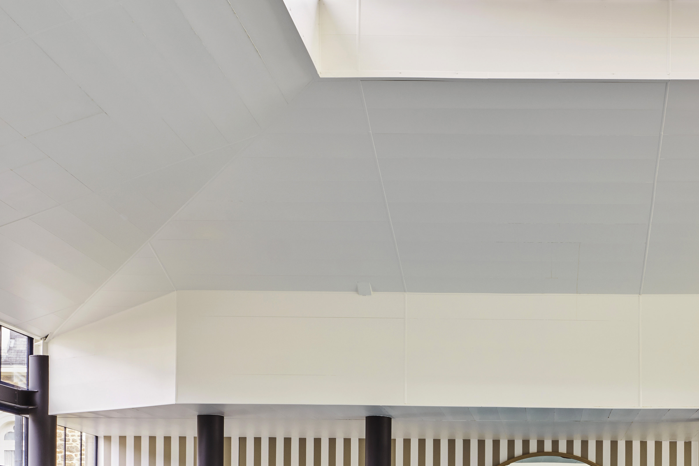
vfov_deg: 22.1
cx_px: 541
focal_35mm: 57
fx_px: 1107
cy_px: 552
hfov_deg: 34.2
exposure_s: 1/1.25
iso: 100
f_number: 11
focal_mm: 22
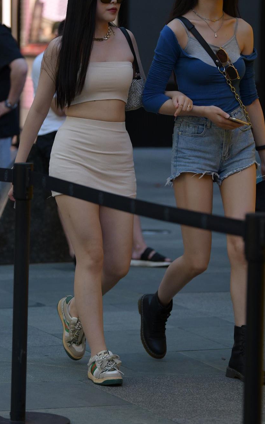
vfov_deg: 10.7
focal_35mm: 196
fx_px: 2265
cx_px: 122
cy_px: 168
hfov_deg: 6.7
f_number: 3.2
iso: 1000
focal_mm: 110
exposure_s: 1/400
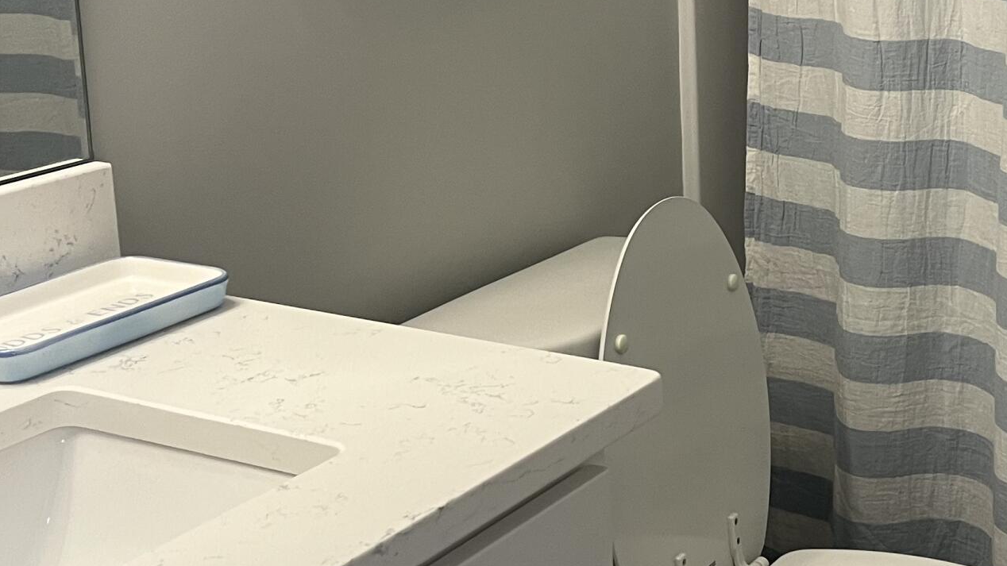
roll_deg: -0.8
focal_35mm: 67
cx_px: 808
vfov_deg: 17.9
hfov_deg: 30.7
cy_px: 133
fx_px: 1789
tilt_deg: -12.8
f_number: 1.6
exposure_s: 1/60
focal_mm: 5.1
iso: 80
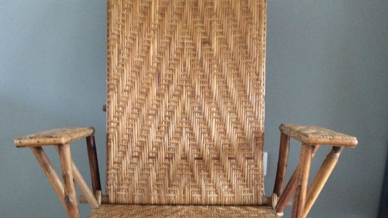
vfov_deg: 25.7
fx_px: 463
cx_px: 182
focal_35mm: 45
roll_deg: -1.5
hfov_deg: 45.4
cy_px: 194
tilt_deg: -22.0
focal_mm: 4.15
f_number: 2.2
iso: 320
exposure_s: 1/17
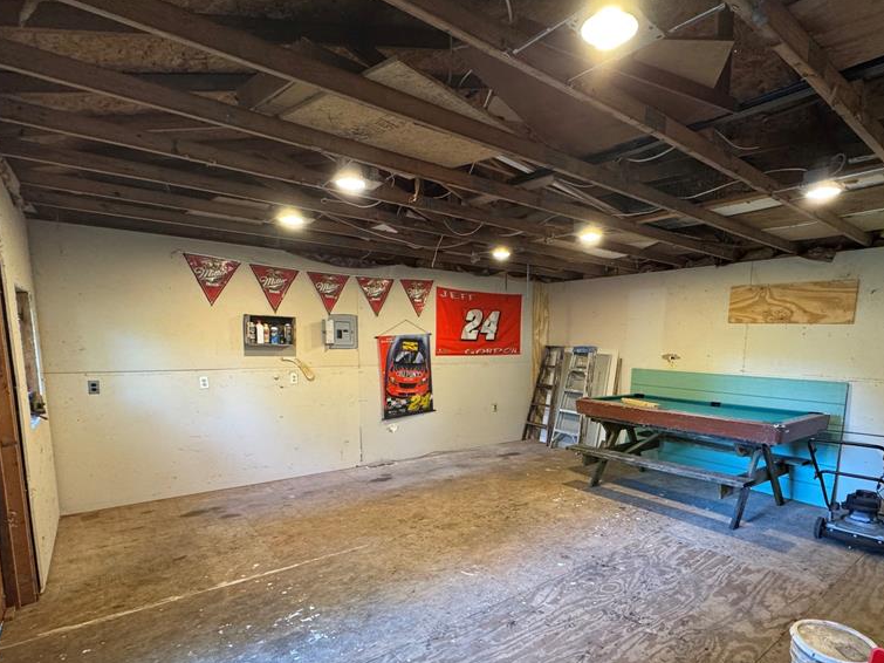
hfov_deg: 84.1
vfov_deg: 67.8
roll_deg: -0.6
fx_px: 485
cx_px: 508
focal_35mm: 19
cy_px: 405
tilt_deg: -7.2
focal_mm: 2.22
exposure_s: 1/60
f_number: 2.2
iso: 500
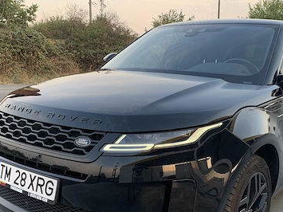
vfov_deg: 32.5
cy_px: 147
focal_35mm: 44
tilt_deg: -12.9
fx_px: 360
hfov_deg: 43.0
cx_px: 147
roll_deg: +0.1
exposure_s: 1/121
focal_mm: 4.25
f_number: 1.8
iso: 80
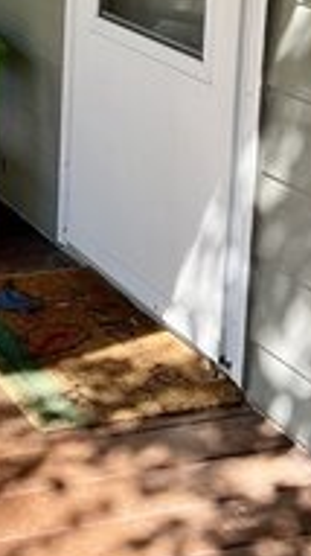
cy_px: 38
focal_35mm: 95
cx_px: -110
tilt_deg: -12.2
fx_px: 1397
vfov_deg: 21.9
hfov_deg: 12.3
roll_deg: -0.7
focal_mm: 5.7
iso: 50
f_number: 1.5
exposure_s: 1/1311
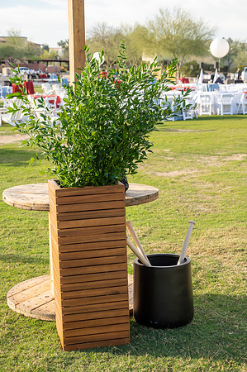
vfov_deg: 34.0
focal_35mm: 59
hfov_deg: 22.9
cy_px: 186
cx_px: 124
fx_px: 609
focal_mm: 59
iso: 100
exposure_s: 1/80
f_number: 6.3
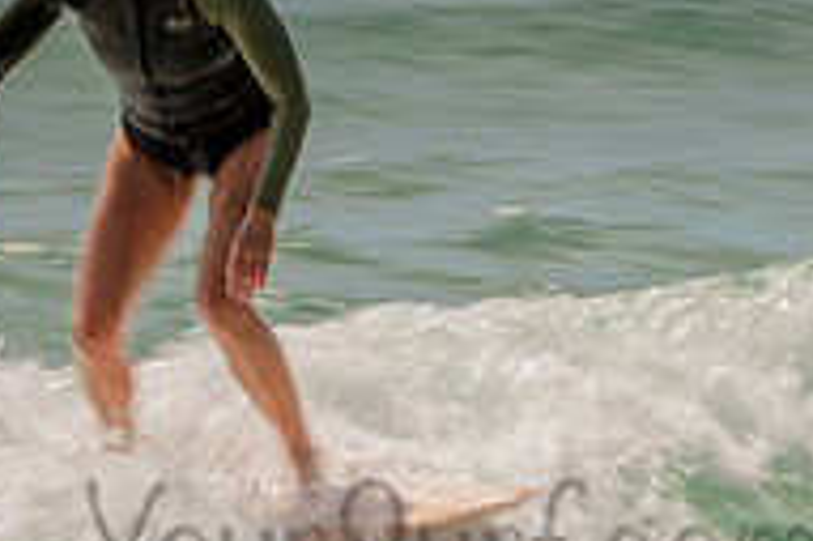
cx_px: 245
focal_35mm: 1864
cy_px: 517
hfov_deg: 1.1
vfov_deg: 0.7
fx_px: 42058
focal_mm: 500
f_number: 20
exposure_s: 1/20
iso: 64
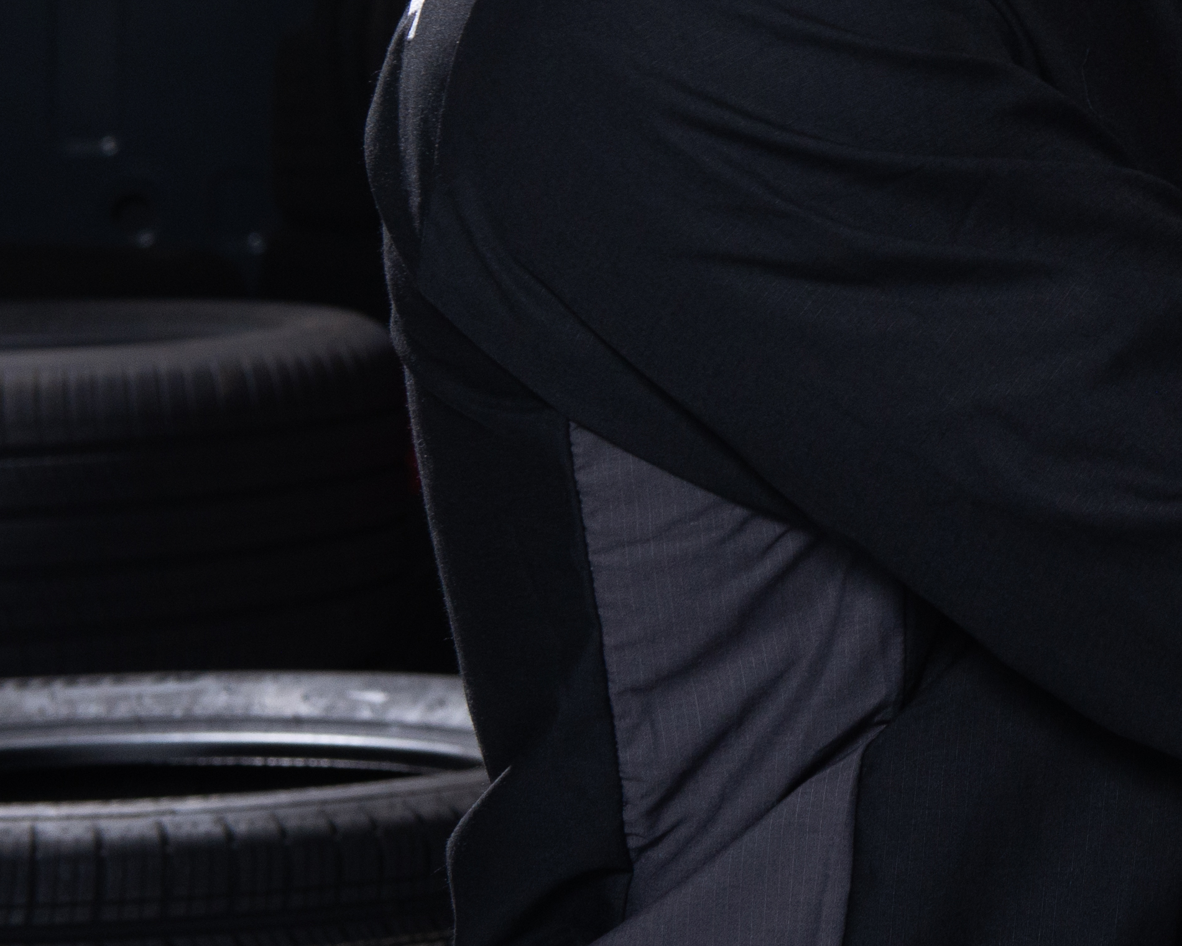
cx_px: 1957
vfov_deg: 8.1
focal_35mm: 189
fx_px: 6612
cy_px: -294
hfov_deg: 9.8
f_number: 8
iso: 400
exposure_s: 1/160
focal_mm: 52
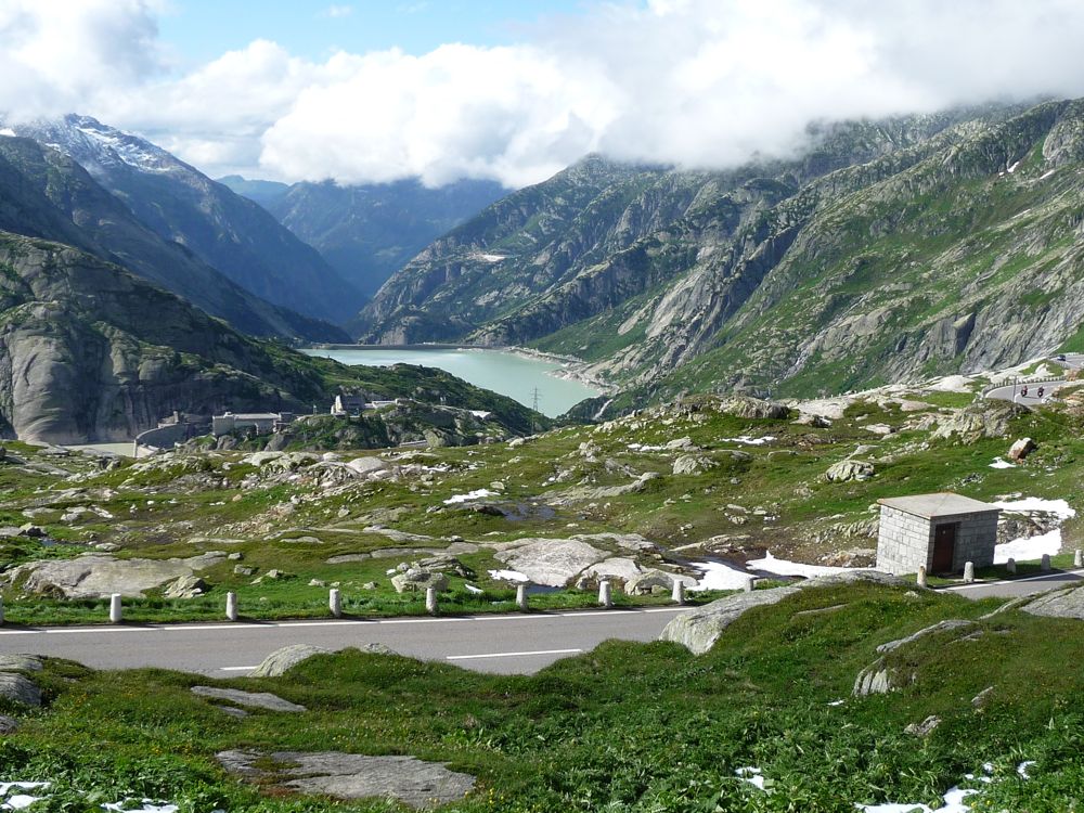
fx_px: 1347
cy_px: 406
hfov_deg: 43.9
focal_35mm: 43
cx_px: 542
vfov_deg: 33.6
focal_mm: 5.3
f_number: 3.5
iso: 100
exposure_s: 1/800
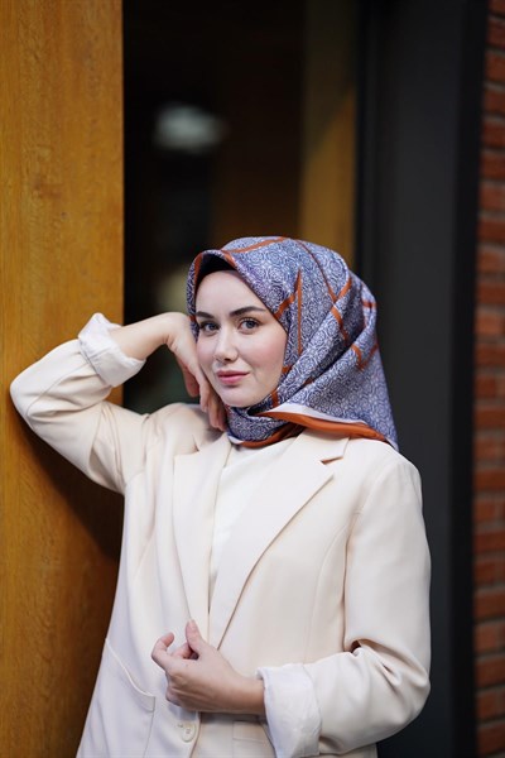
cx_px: 252
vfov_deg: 23.9
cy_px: 379
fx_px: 1788
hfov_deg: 16.1
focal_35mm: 85
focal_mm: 85
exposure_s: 1/640
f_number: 1.4
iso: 100
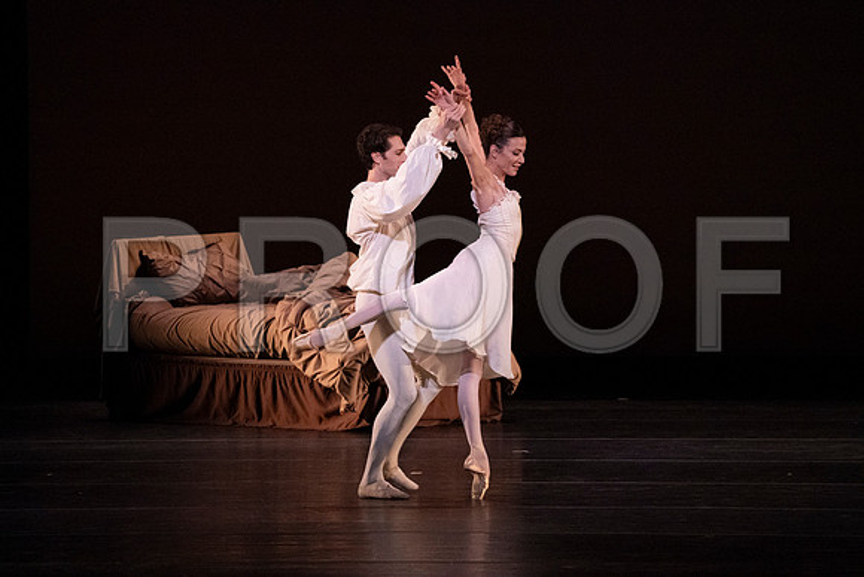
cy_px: 288
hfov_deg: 6.1
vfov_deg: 4.1
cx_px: 432
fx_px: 8066
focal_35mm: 336
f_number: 7.1
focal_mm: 336
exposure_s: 1/400
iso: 20000
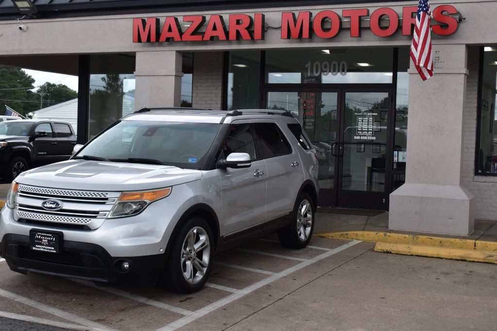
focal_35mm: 52
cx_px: 248
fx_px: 725
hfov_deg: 37.9
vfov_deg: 25.7
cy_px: 166
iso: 400
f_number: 10
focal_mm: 35
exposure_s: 1/250
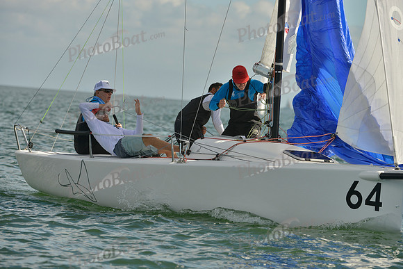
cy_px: 134
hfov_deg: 6.9
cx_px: 202
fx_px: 3359
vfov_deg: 4.6
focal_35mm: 300
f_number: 9
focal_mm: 300
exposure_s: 1/1000
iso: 280
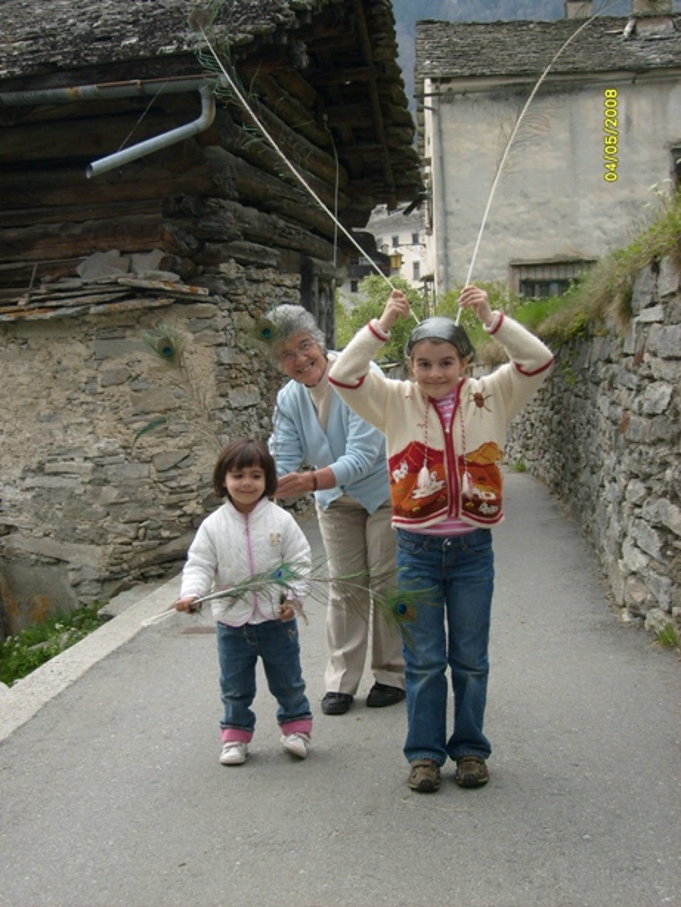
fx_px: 1127
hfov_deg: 33.6
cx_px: 340
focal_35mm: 43
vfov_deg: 43.8
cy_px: 454
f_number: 3
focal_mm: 7.2
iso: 80
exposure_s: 1/350
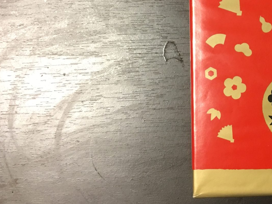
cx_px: 307
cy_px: 19
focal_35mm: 70
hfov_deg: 25.5
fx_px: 550
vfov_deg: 20.6
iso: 50
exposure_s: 1/15
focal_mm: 4.15
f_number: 2.2
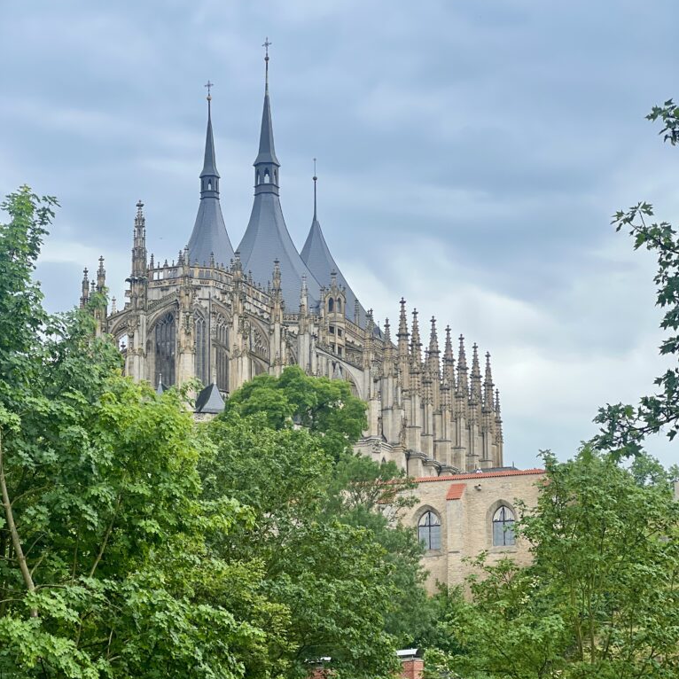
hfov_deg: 19.1
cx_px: 340
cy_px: 362
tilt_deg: +13.1
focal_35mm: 91
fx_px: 2019
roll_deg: +0.5
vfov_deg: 19.1
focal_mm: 9
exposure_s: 1/240
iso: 32
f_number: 2.8
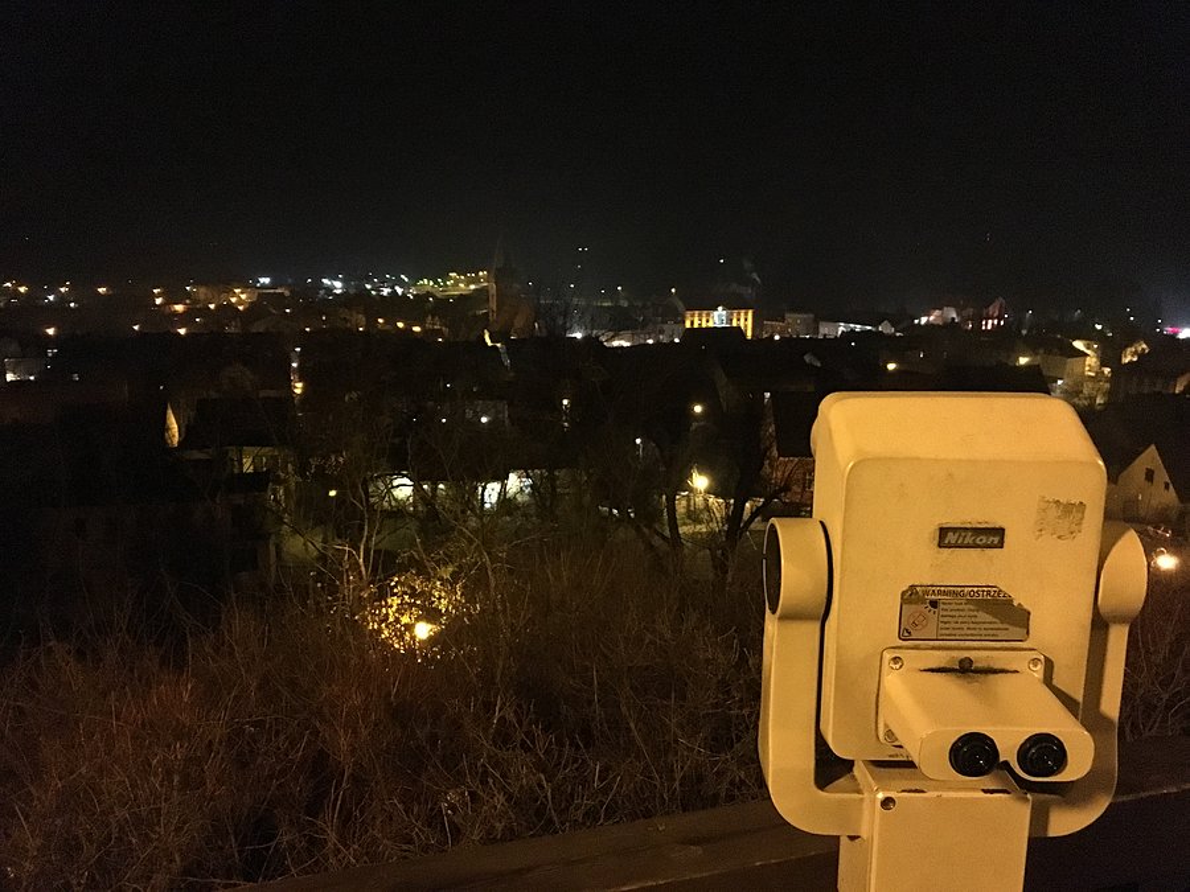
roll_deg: -0.6
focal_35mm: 29
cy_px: 446
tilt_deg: -12.7
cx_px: 595
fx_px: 997
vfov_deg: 48.2
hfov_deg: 61.7
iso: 1600
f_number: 2.2
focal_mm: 4.15
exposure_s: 1/17
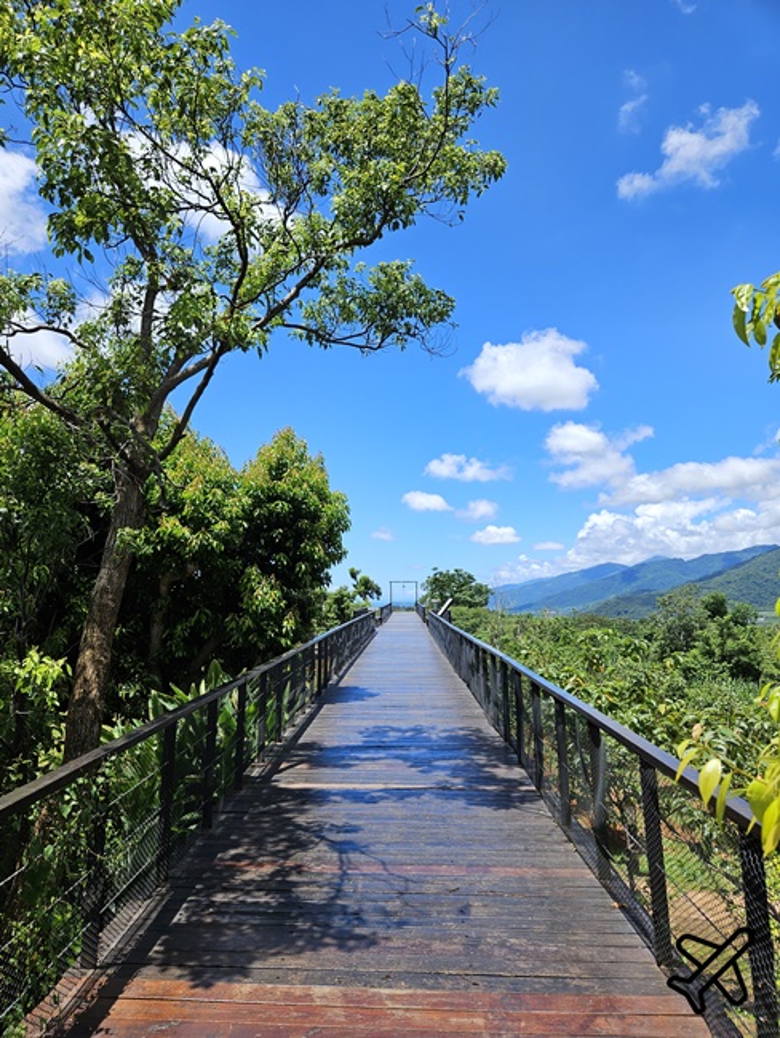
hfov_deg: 58.9
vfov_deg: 73.9
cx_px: 390
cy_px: 519
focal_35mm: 23
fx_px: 691
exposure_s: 1/1279
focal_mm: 5.4
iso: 25
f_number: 1.8
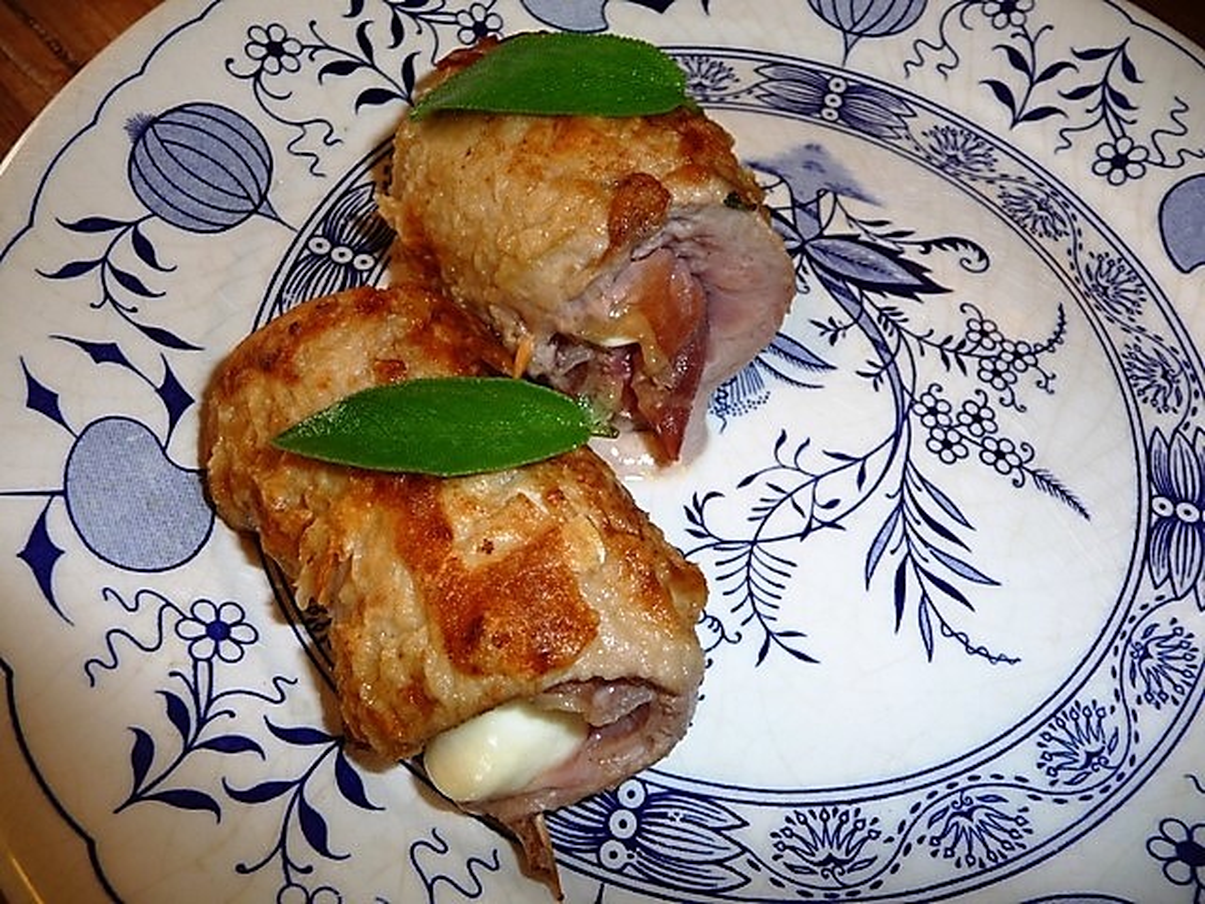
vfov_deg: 49.7
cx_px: 602
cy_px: 452
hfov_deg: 63.4
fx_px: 975
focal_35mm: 28
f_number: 3.3
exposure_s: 1/30
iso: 100
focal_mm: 4.7
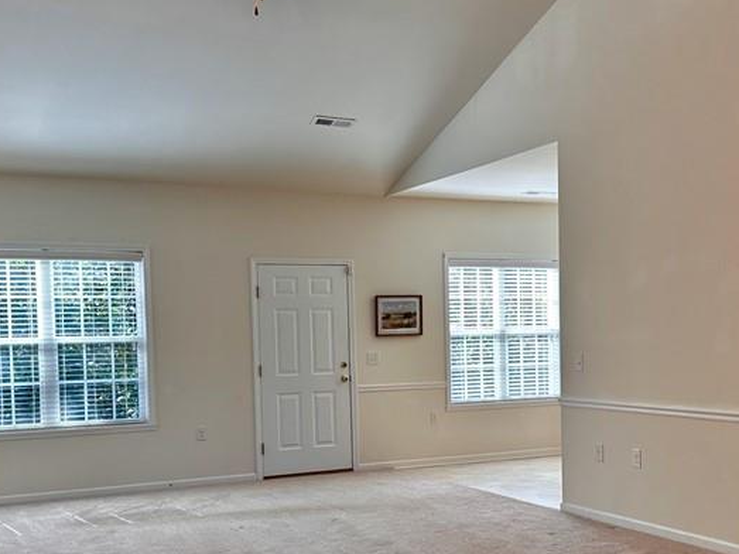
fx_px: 1003
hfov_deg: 40.3
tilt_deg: -2.0
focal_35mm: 47
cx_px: 434
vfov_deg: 30.7
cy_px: 362
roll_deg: +1.2
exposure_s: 1/166
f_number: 1.78
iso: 80
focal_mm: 6.86
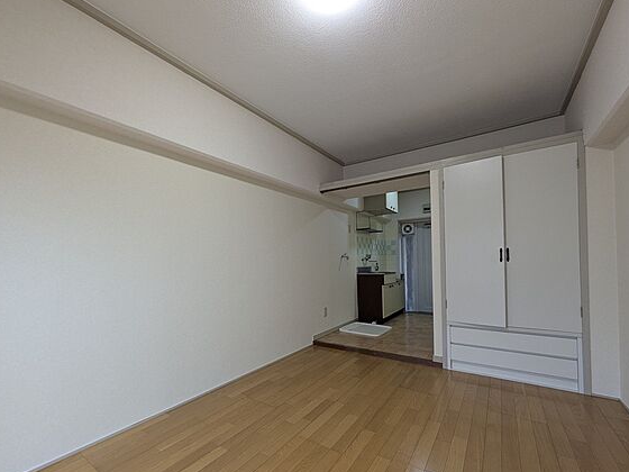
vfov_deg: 77.8
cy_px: 262
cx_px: 293
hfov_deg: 94.4
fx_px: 291
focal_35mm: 16
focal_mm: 1.83
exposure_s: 1/24
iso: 46
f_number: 2.2
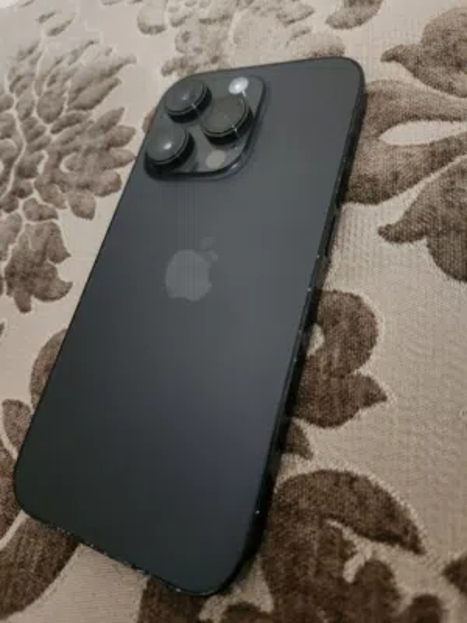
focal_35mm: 23
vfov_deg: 73.9
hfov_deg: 58.9
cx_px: 234
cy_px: 312
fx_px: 414
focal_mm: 5.4
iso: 500
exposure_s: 1/11.1
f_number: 1.8
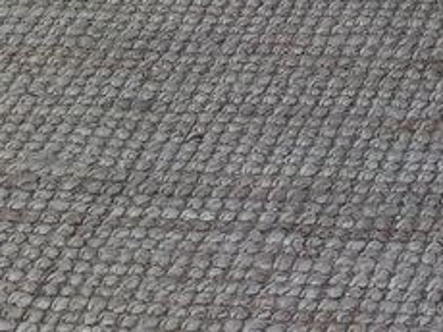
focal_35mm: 181
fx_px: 2314
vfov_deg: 6.4
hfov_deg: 9.8
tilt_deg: -9.4
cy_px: -1086
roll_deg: -0.4
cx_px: 1003
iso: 50
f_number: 1.6
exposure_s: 1/782
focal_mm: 5.96
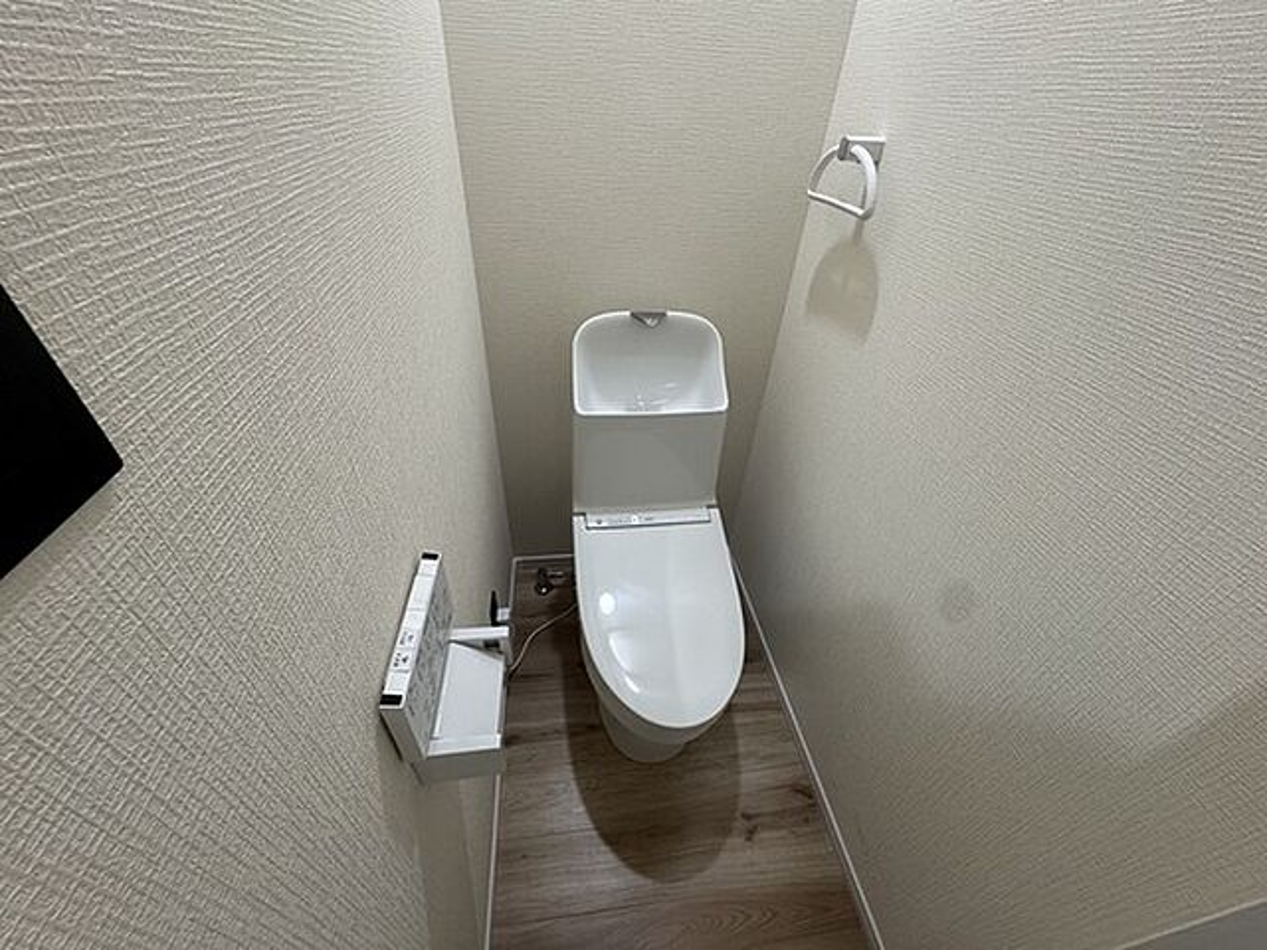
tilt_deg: -37.4
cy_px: 475
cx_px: 634
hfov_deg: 102.1
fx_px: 512
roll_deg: -3.7
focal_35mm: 14
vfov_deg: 85.7
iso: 320
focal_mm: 2.22
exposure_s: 1/120
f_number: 2.2
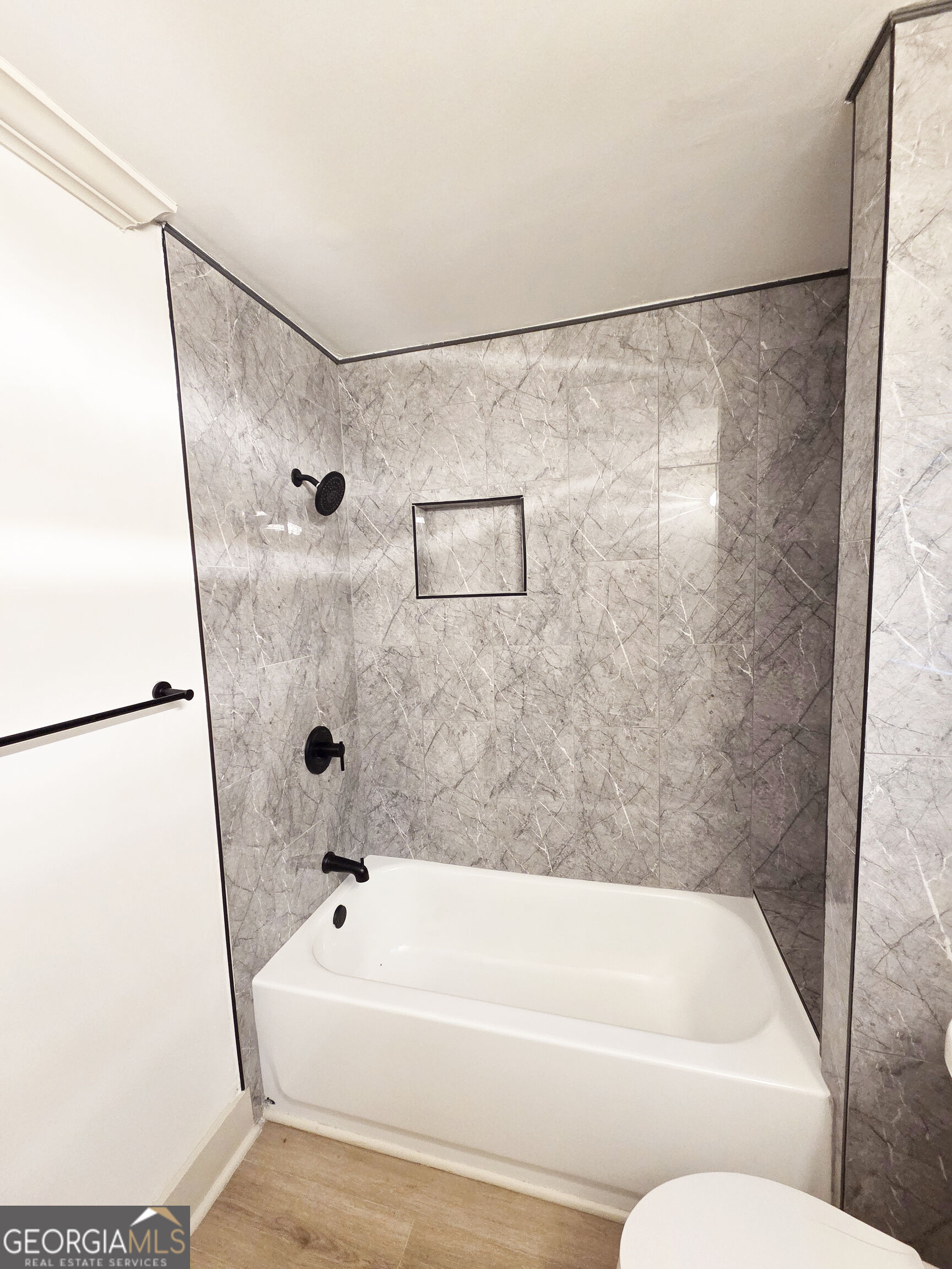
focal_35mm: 13
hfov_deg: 89.9
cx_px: 476
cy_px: 634
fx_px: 477
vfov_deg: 106.2
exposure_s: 1/60
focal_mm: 2.2
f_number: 2.2
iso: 400
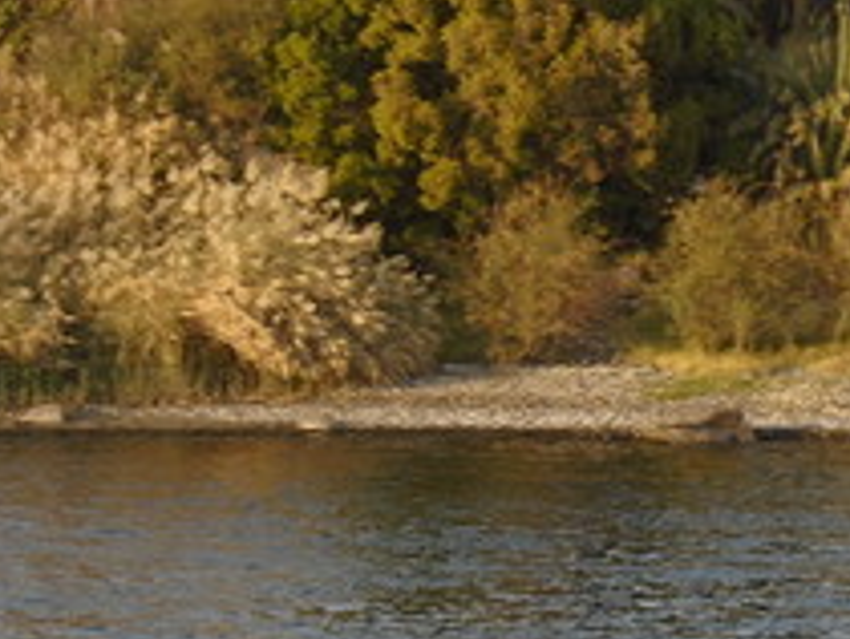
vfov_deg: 7.9
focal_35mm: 188
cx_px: 842
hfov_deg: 10.4
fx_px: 4622
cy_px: 269
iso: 100
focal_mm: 14
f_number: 6.1
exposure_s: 1/125
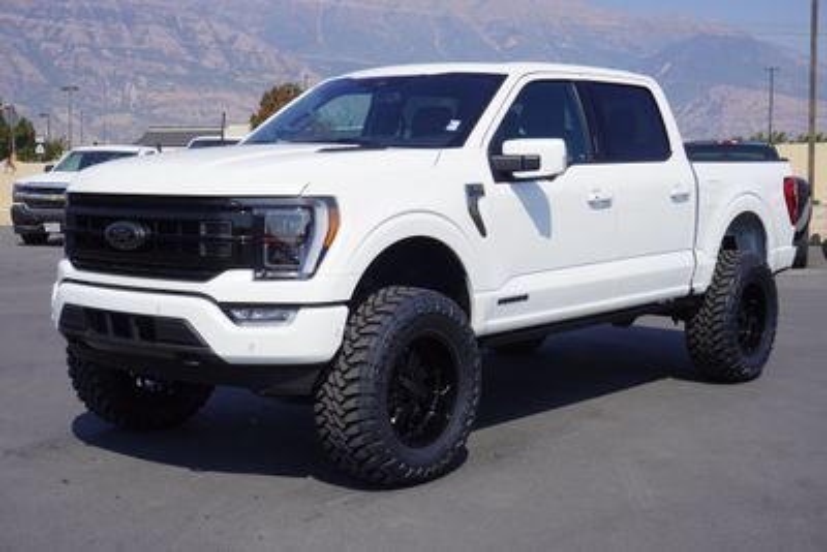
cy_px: 276
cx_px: 414
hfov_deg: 38.9
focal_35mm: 51
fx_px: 1172
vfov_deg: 26.5
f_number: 11
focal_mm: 34
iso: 100
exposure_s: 1/200
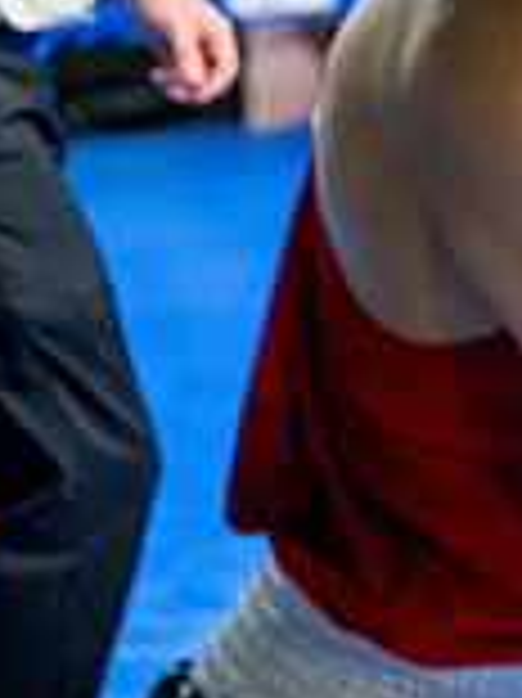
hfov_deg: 8.0
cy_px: -106
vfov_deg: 10.8
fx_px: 3624
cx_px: 896
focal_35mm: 180
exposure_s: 1/1000
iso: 4000
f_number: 2
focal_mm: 50
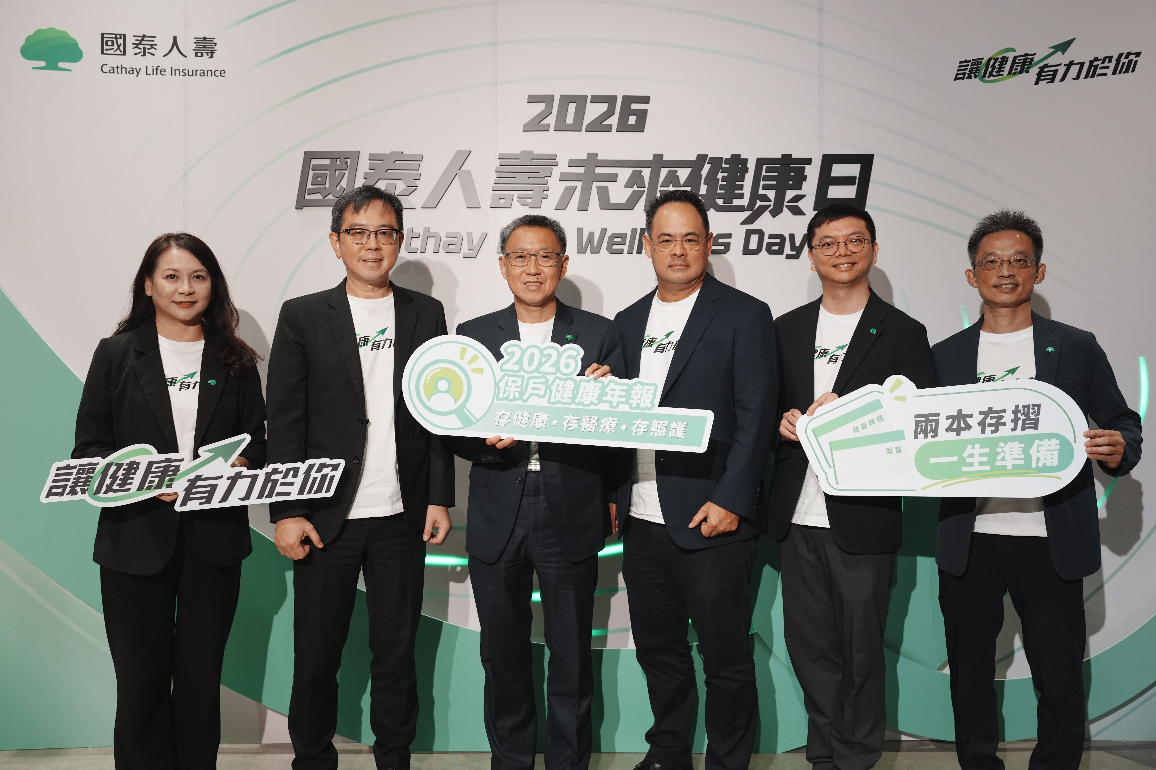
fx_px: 1060
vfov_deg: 40.0
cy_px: 385
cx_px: 578
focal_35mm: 33
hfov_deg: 57.2
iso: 1600
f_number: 4
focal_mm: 33
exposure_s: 1/200
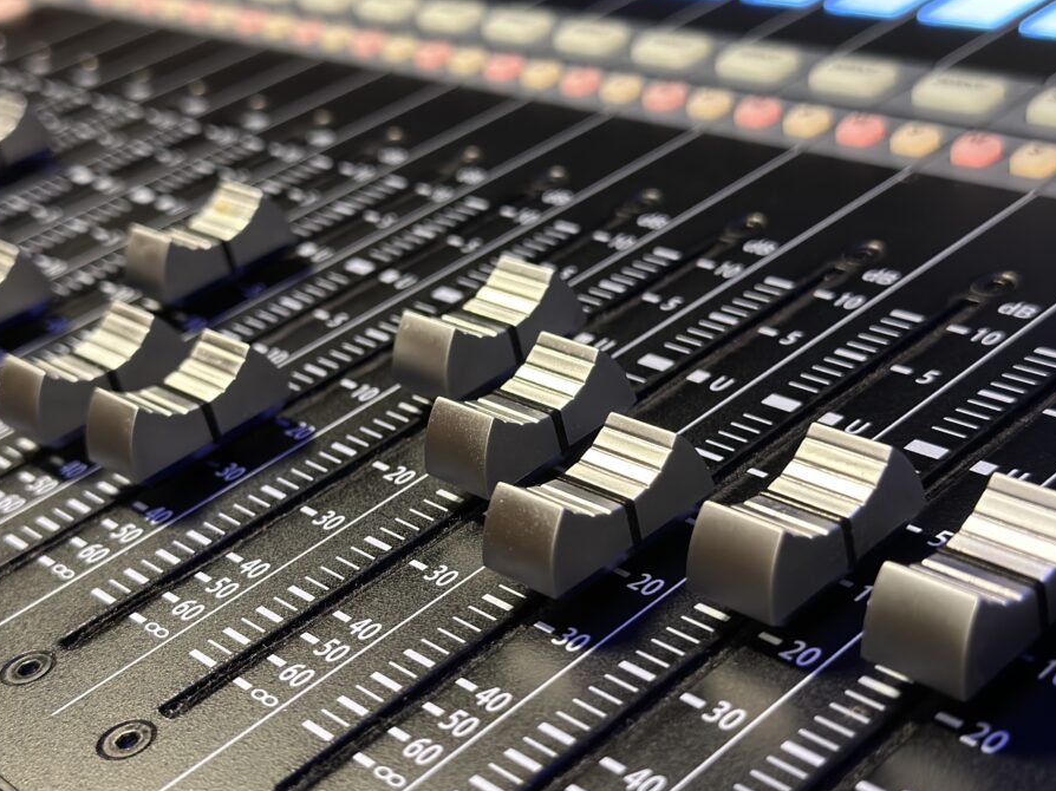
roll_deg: +7.4
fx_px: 1677
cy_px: 443
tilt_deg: -26.2
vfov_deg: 26.5
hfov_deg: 34.9
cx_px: 477
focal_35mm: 55
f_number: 1.78
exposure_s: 1/50
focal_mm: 6.86
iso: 400
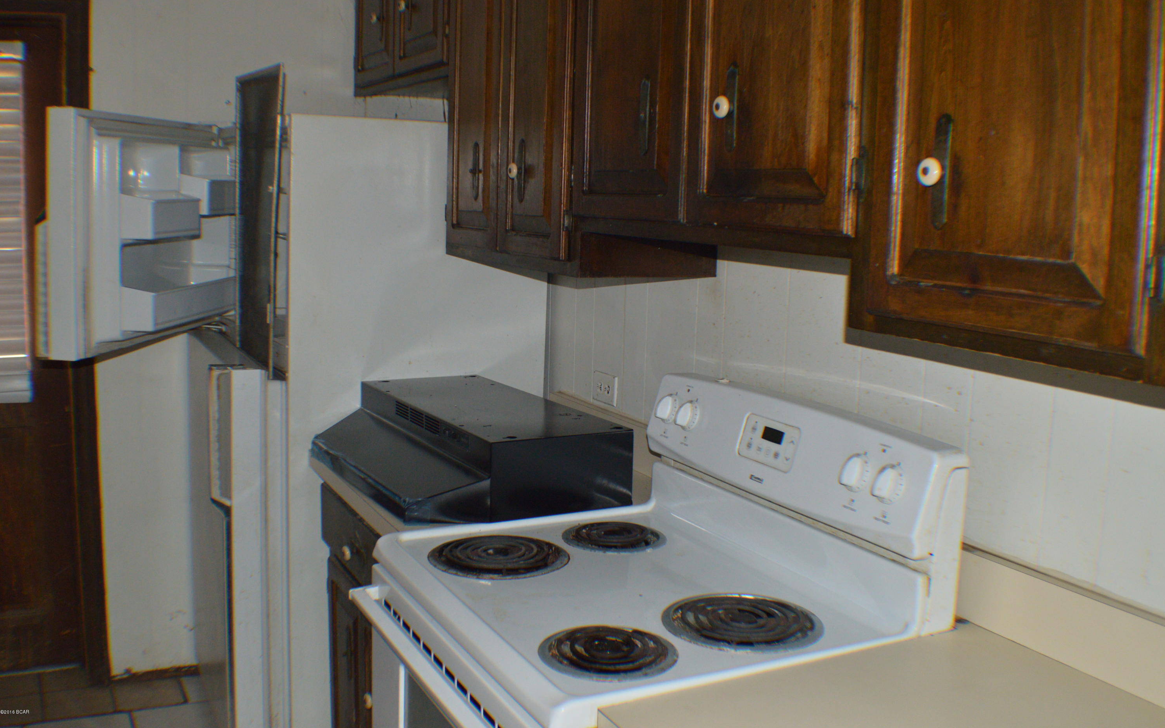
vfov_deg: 29.9
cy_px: 347
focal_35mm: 43
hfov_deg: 46.2
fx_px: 1365
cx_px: 584
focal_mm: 28
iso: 800
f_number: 4.5
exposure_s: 1/60
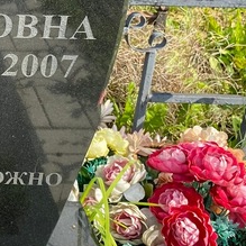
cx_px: -163
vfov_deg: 19.9
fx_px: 675
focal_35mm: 84
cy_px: -12
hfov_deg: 17.6
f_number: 1.8
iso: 32
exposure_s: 1/1103
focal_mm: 4.25
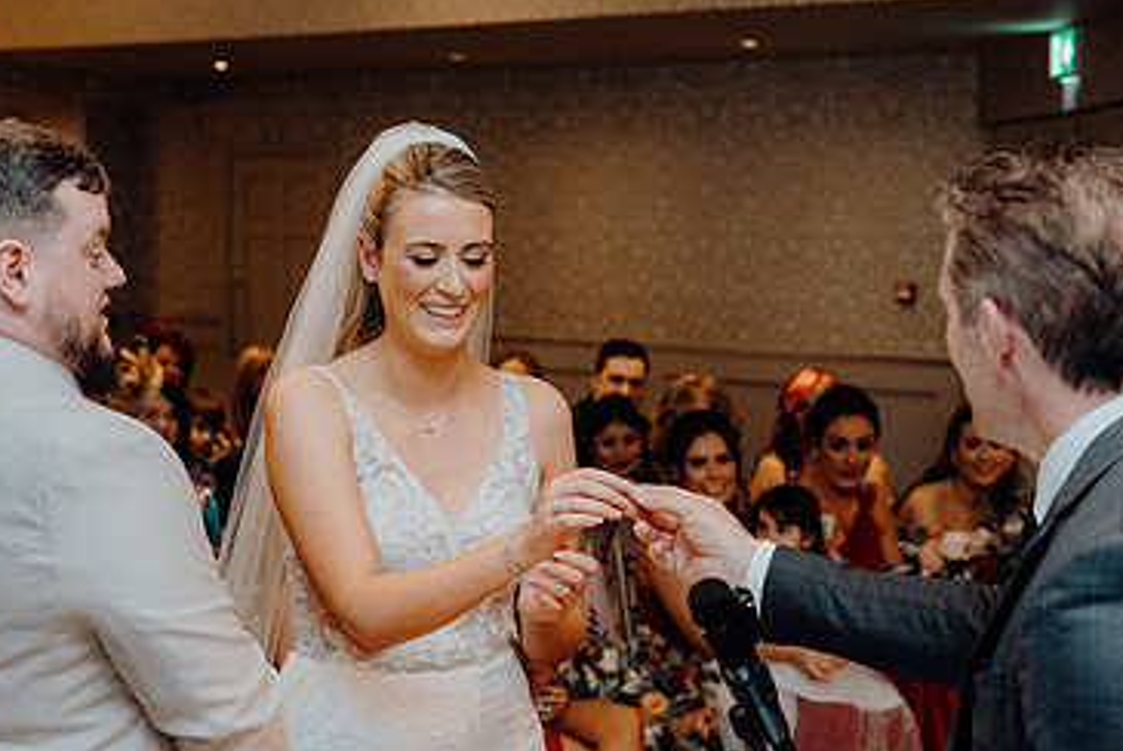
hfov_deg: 27.7
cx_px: 511
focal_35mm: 73
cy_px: 565
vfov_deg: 18.6
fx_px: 2279
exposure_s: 1/200
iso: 2500
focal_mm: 46
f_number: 3.5
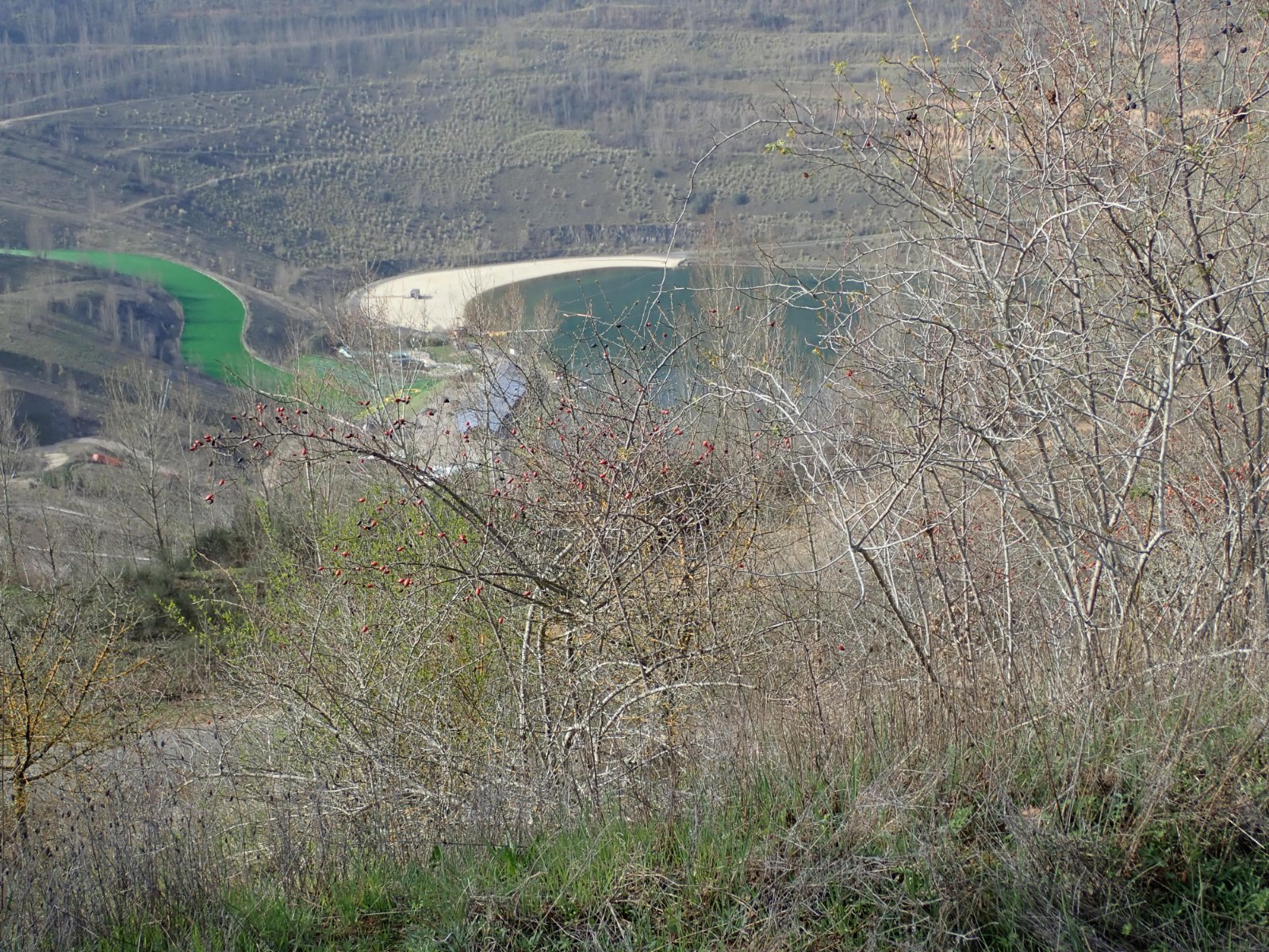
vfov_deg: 31.5
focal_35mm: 46
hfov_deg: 41.2
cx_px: 634
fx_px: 1686
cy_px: 476
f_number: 4.5
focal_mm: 8.41
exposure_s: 1/320
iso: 100
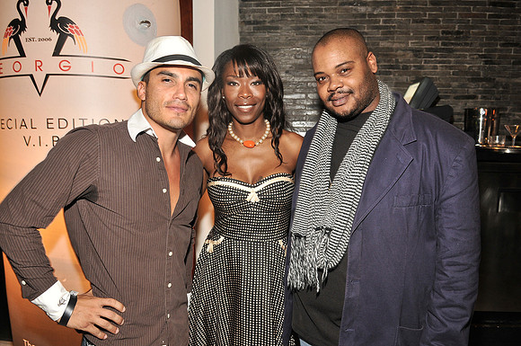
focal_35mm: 26
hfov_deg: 70.5
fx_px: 369
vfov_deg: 50.3
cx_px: 260
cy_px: 173
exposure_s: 1/6
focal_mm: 17
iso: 400
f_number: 4
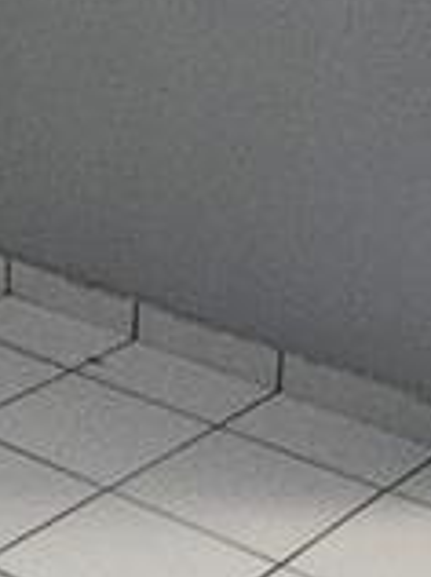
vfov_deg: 19.5
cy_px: 58
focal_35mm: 99
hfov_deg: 13.8
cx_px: -263
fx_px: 1648
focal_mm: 1.74
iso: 640
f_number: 2.2
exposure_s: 1/24
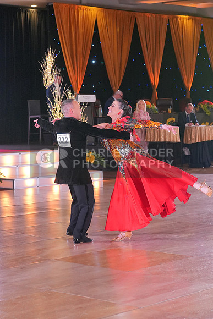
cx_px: 106
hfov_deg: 14.7
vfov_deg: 21.9
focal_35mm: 93
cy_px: 160
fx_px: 825
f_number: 4
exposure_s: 1/400
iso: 2500
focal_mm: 62
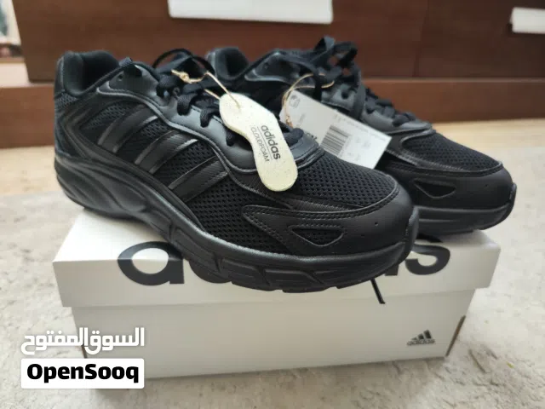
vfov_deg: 58.9
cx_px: 272
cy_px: 204
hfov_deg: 73.9
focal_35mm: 23
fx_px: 362
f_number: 1.69
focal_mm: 7.01
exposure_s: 1/50
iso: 1027
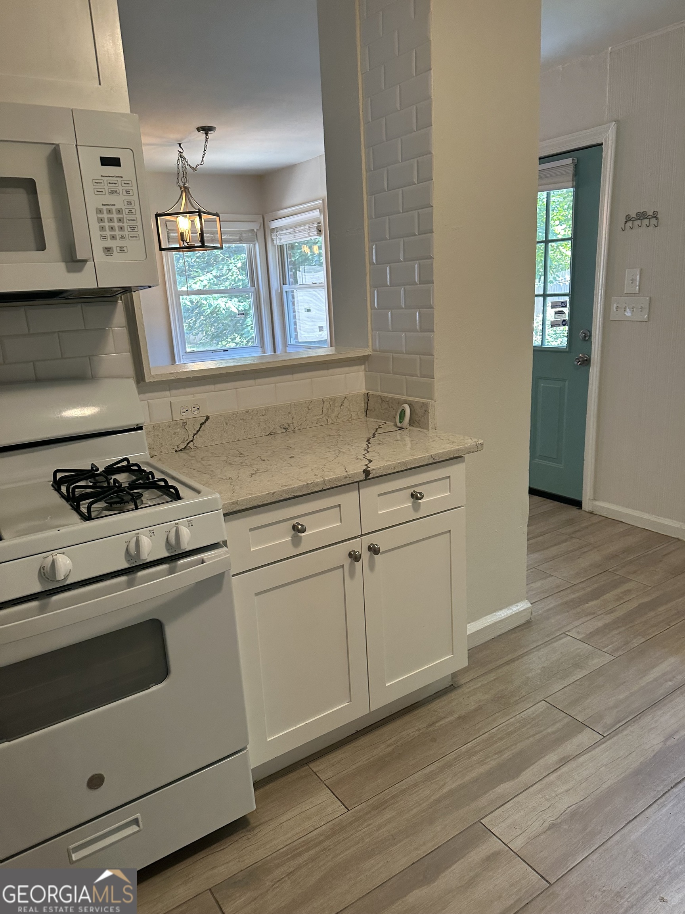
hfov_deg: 56.8
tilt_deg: -13.2
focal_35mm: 24
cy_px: 457
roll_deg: +2.1
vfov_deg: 71.6
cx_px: 342
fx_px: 633
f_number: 1.78
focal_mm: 6.86
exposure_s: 1/120
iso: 250
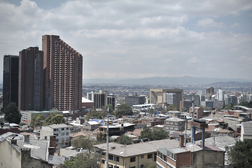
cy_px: 84
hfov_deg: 39.6
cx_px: 126
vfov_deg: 27.0
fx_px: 350
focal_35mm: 50
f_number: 2.2
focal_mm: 50
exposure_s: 1/8000
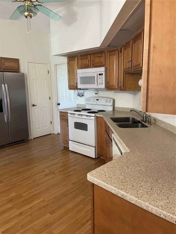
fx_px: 176
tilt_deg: -9.9
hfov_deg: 53.1
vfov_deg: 67.3
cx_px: 88
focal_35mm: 26
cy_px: 117
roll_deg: +1.7
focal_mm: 5.1
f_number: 1.6
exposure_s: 1/60
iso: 500
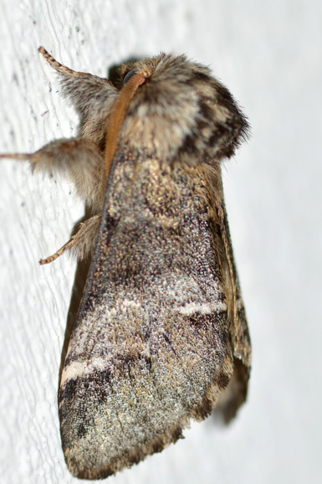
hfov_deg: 8.3
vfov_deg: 12.4
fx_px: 2228
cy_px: 262
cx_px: 148
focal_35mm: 166
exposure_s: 1/200
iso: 100
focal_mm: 100
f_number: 11
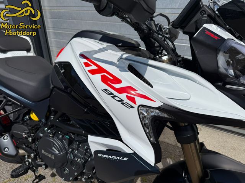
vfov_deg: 56.8
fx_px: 170
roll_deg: -2.2
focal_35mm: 24
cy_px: 92
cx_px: 122
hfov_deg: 71.6
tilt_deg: -26.2
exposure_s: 1/14286
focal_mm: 6.76
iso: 80
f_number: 1.78
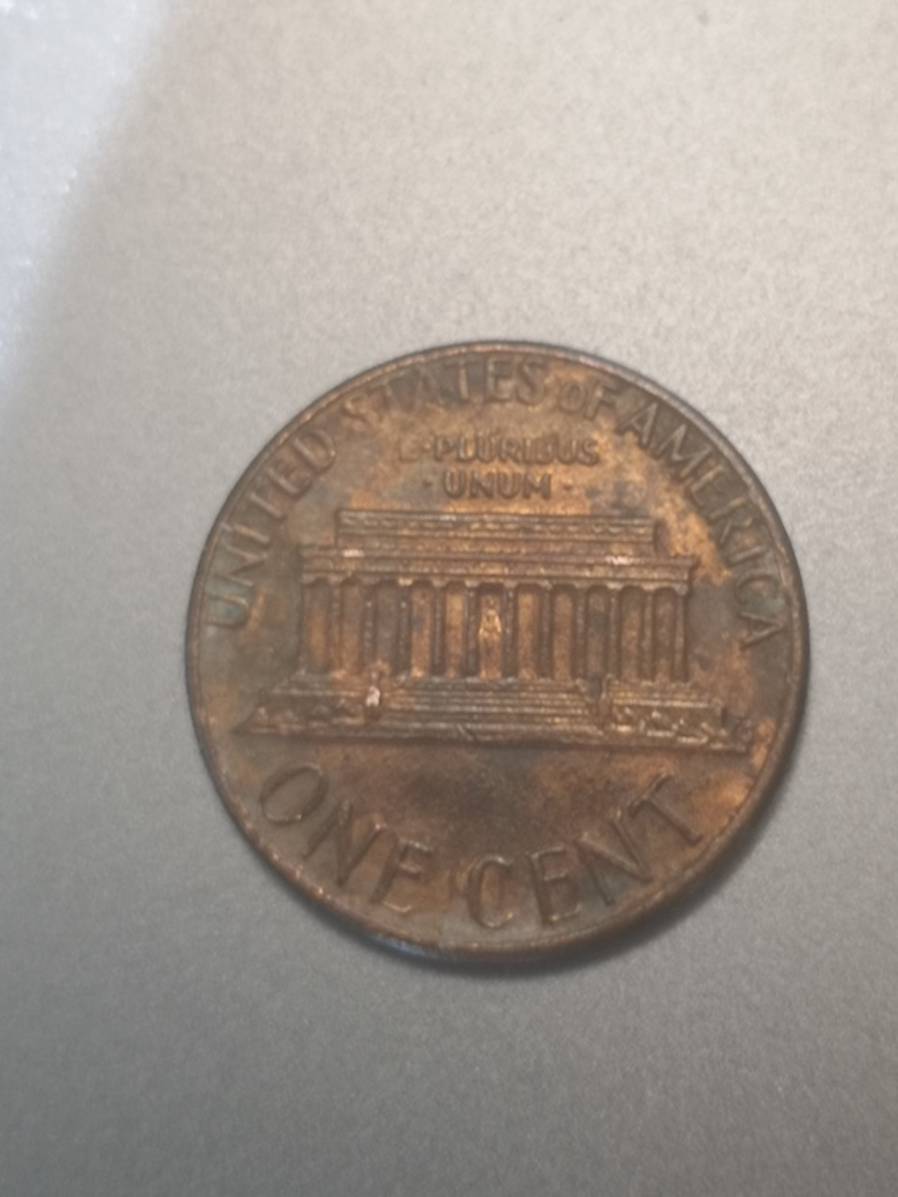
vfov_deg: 24.1
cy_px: 598
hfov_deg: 18.2
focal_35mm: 81
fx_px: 2802
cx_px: 449
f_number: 1.8
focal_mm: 5.58
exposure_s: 1/50
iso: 80
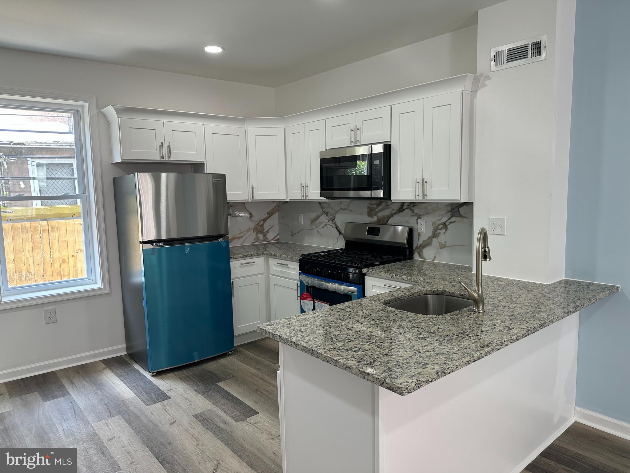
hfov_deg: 71.6
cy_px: 236
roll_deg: +0.8
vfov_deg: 56.8
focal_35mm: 24
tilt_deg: -6.7
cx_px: 315
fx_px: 437
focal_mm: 6.86
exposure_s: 1/120
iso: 80
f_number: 1.78
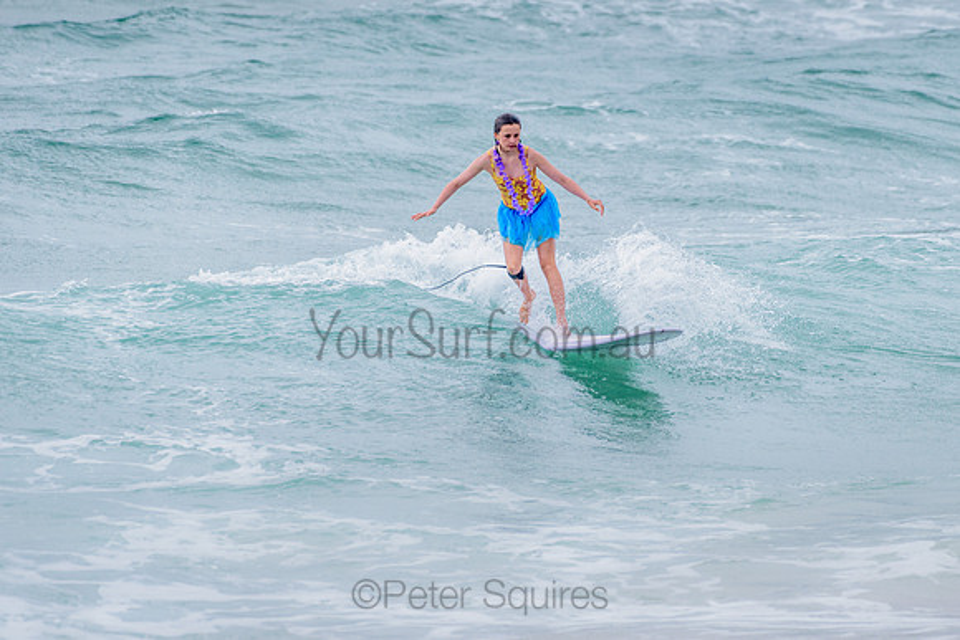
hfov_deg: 3.4
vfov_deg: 2.2
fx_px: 16351
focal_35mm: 613
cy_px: 250
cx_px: 576
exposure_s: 1/2000
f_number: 5.6
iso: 720
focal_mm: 500
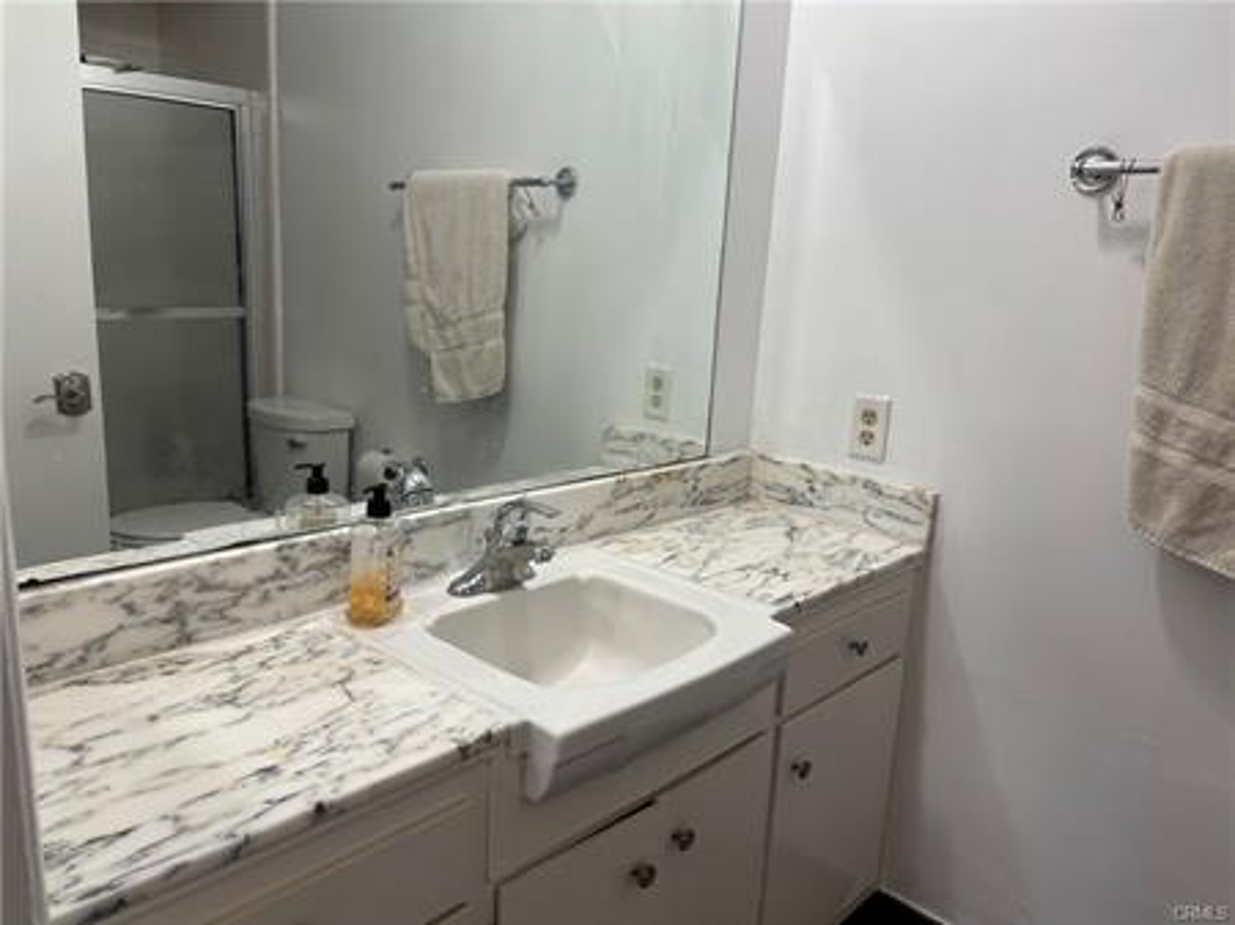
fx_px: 927
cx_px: 618
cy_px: 462
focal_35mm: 26
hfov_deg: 67.3
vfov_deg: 53.0
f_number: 1.6
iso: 100
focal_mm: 5.96
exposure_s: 1/120
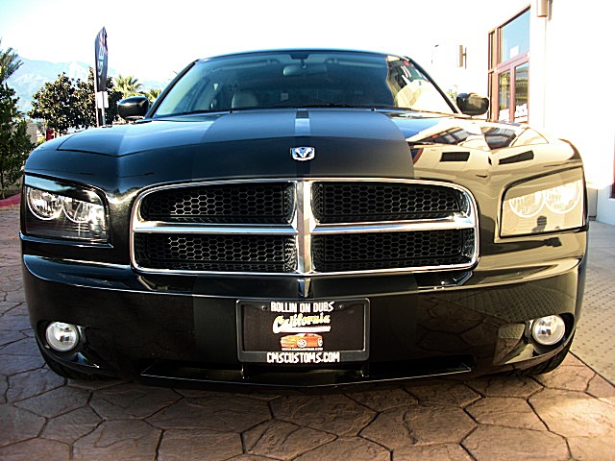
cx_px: 308
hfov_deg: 51.4
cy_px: 230
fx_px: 640
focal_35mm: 36
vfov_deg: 39.7
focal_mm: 6.3
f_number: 2.8
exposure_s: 1/125
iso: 50
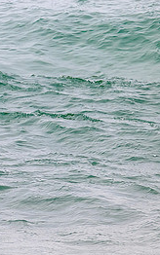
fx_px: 11004
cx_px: -142
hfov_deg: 0.8
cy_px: 72
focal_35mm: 1579
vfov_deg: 1.3
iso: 1000
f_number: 11
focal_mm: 620
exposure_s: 1/2000
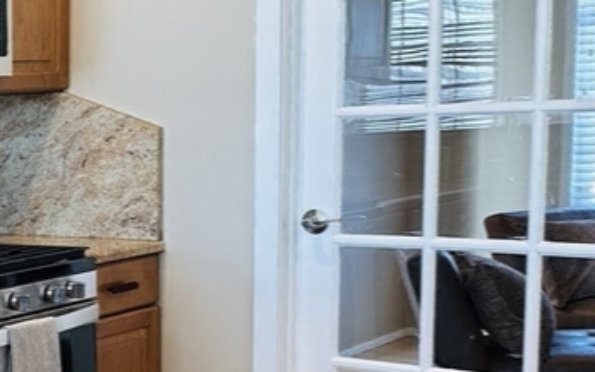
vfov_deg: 17.3
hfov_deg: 22.8
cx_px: -276
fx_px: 1216
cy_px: 283
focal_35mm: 75
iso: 160
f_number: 1.78
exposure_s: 1/120
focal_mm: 6.86
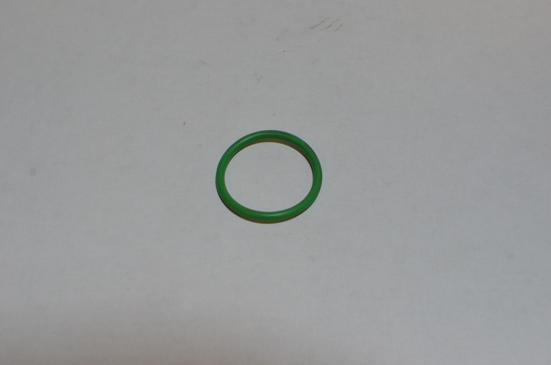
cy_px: 182
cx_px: 276
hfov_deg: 37.9
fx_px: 802
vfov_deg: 25.6
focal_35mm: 52
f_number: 9
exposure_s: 1/320
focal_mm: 35
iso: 2500
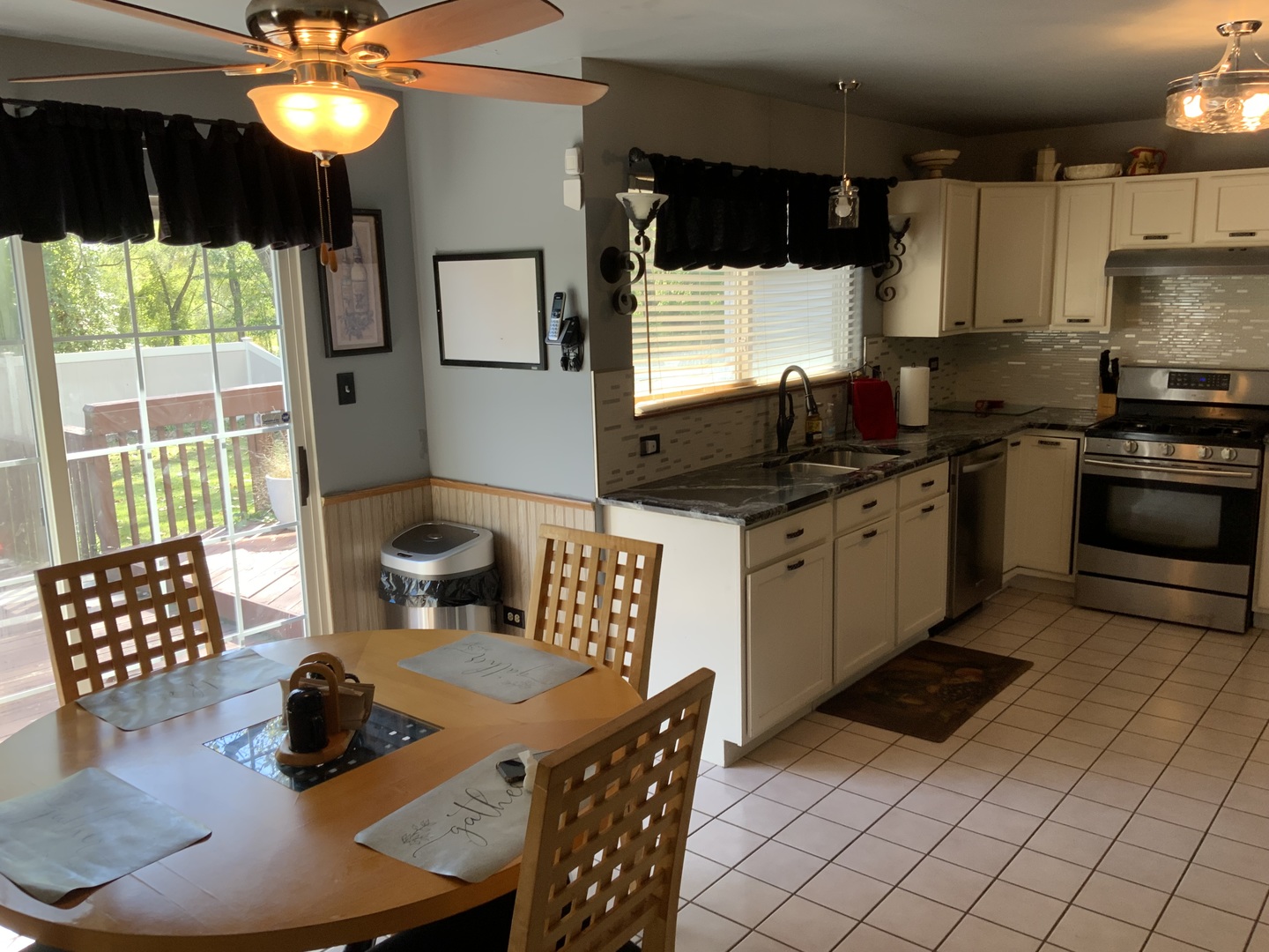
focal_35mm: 29
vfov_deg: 48.2
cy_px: 476
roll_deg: +1.5
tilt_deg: -13.0
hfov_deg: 61.7
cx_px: 634
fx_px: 1063
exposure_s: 1/120
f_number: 1.8
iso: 64
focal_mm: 3
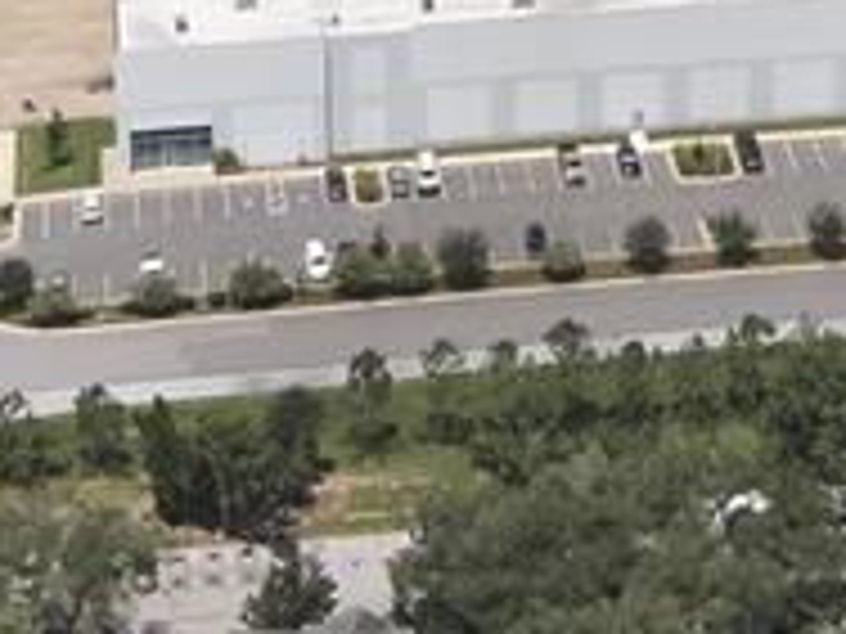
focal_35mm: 131
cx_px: 572
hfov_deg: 15.0
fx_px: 3202
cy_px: -553
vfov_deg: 10.5
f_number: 2.8
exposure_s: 1/1500
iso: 100
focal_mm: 4.4
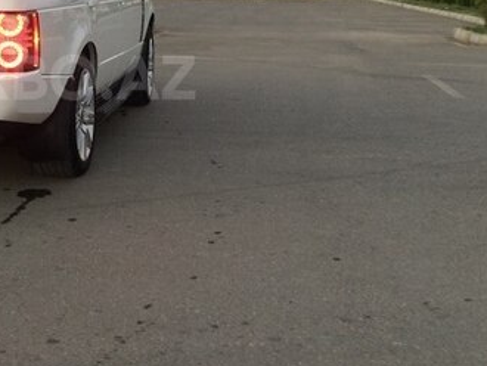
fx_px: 817
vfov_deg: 24.9
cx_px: 44
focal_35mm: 58
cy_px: 77
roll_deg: +2.0
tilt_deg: -6.6
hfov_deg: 31.6
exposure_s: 1/33
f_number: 2.2
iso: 100
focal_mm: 4.15
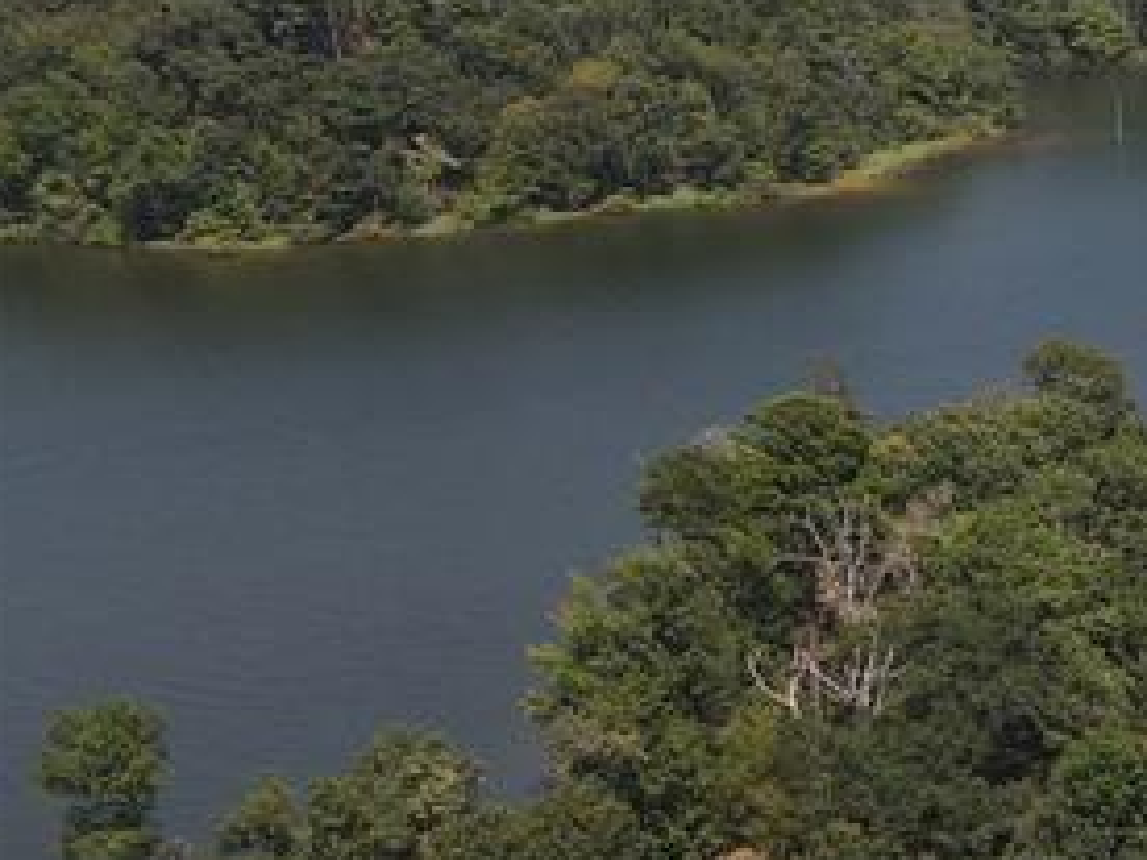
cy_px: 378
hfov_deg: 17.5
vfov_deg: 16.6
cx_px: 2103
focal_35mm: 89
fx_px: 2949
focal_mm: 4.5
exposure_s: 1/640
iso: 100
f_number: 2.8
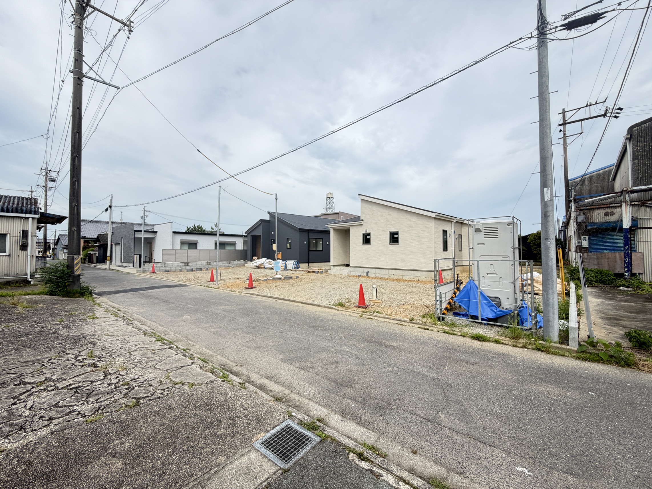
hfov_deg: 102.1
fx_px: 264
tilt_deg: +1.9
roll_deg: +0.5
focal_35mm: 14
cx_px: 326
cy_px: 244
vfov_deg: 85.7
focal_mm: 2.22
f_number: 2.2
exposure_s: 1/625
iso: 40
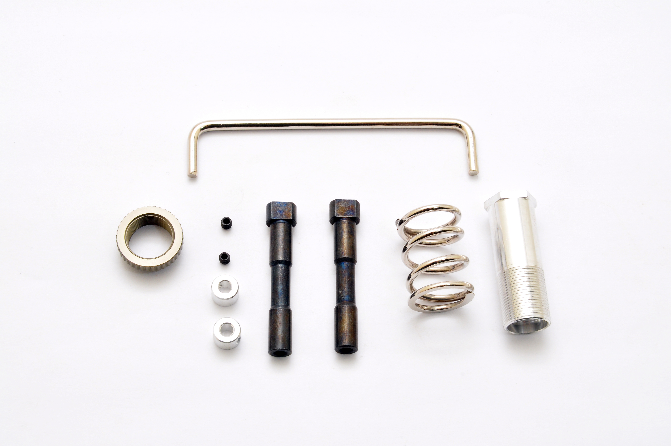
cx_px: 336
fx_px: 1452
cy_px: 223
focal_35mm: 78
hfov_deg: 26.0
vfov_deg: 17.4
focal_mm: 52
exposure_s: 1/60
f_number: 20
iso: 400
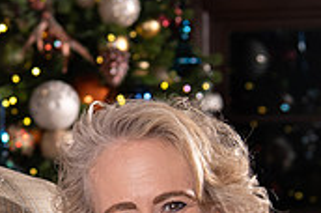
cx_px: 17
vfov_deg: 6.8
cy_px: 146
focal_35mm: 200
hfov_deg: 10.2
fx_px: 1780
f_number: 4
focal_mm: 50
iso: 1600
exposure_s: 1/250
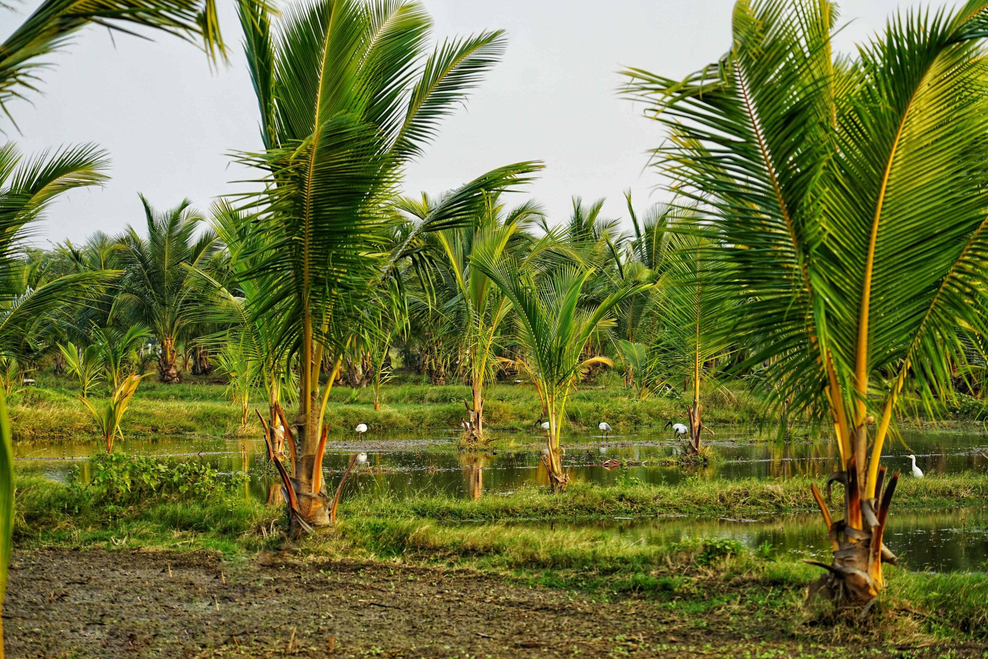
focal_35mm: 105
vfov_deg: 13.0
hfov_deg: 19.5
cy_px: 330
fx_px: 2882
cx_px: 494
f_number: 4.5
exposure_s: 1/125
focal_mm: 105
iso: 100
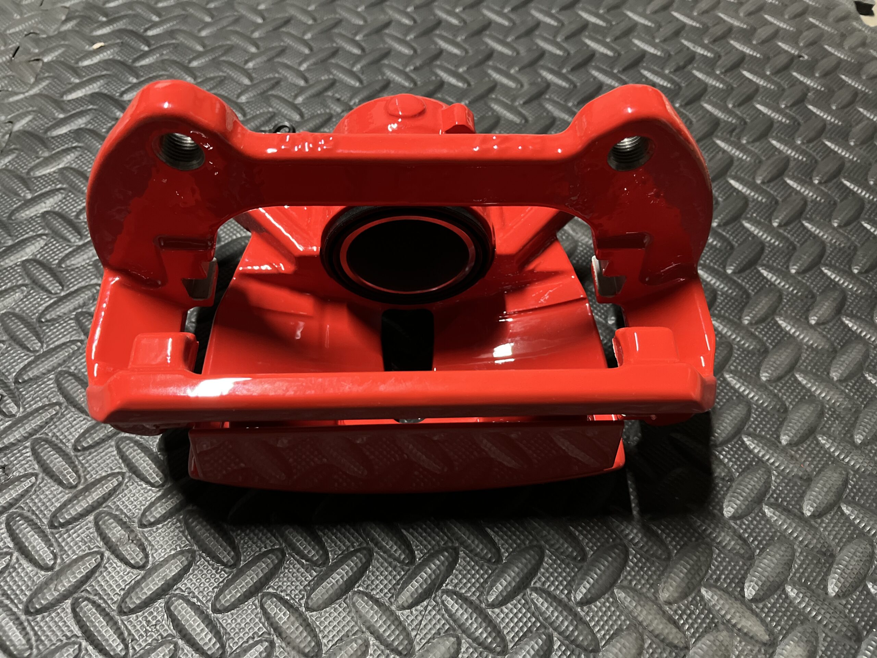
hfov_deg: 67.3
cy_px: 329
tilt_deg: -57.4
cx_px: 438
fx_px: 659
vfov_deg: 53.1
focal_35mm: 26
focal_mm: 5.1
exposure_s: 1/25
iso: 640
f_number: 1.6
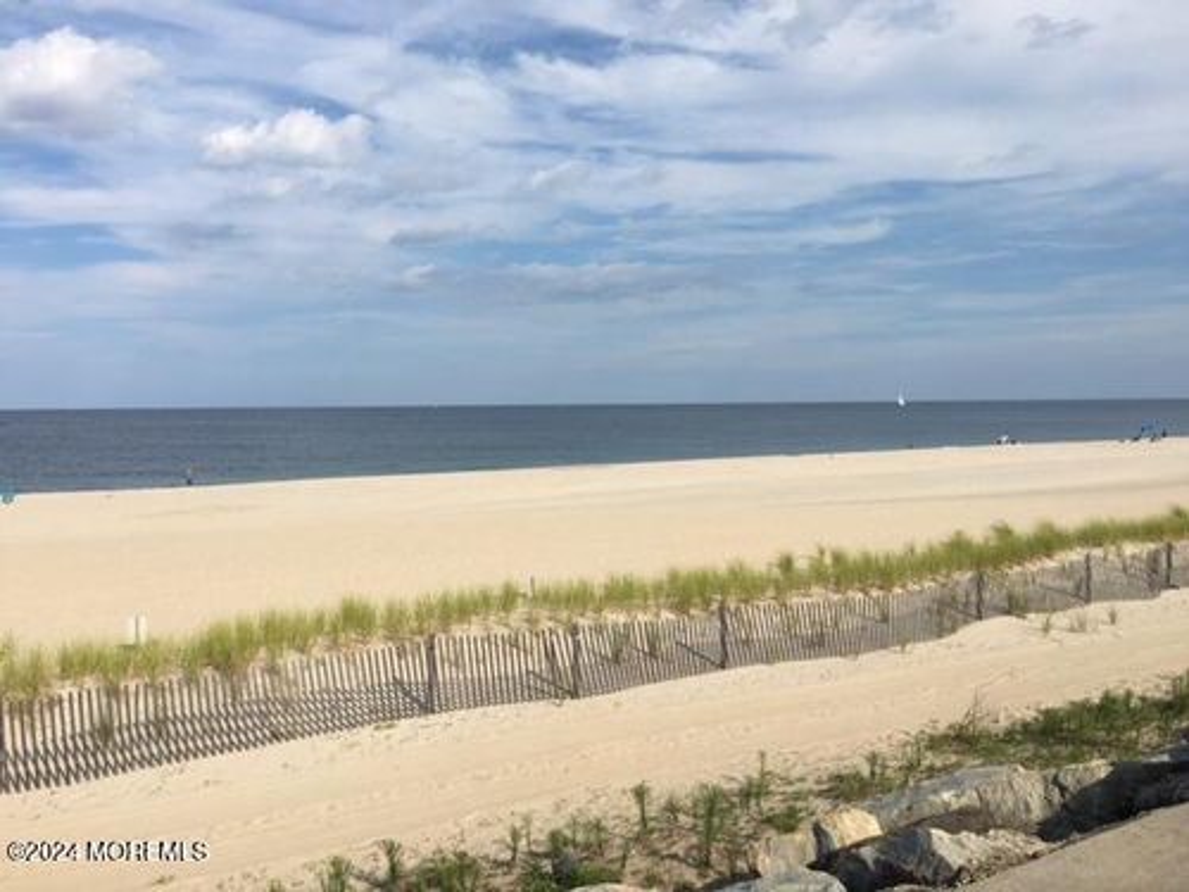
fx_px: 996
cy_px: 446
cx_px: 594
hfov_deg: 61.7
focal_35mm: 29
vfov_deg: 48.2
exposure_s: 1/2747
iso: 25
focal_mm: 4.15
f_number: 2.2
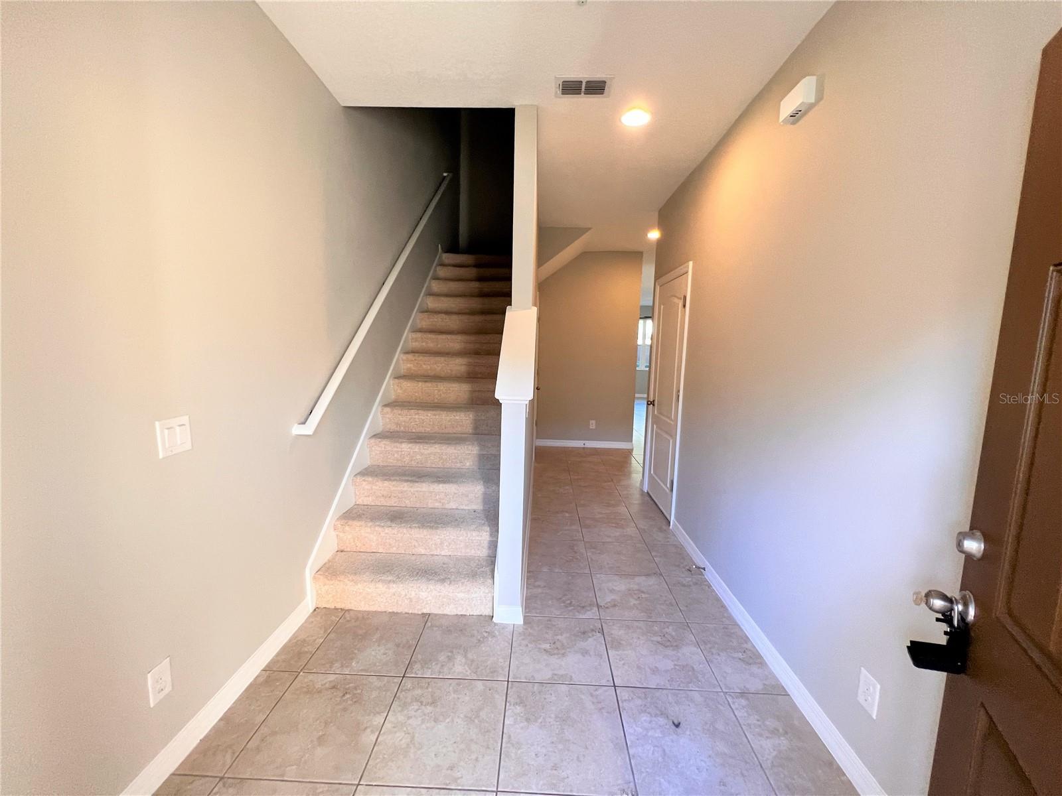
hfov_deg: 106.2
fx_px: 399
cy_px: 398
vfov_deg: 89.9
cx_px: 531
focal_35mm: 13
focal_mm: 1.57
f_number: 1.8
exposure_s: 1/99
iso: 200
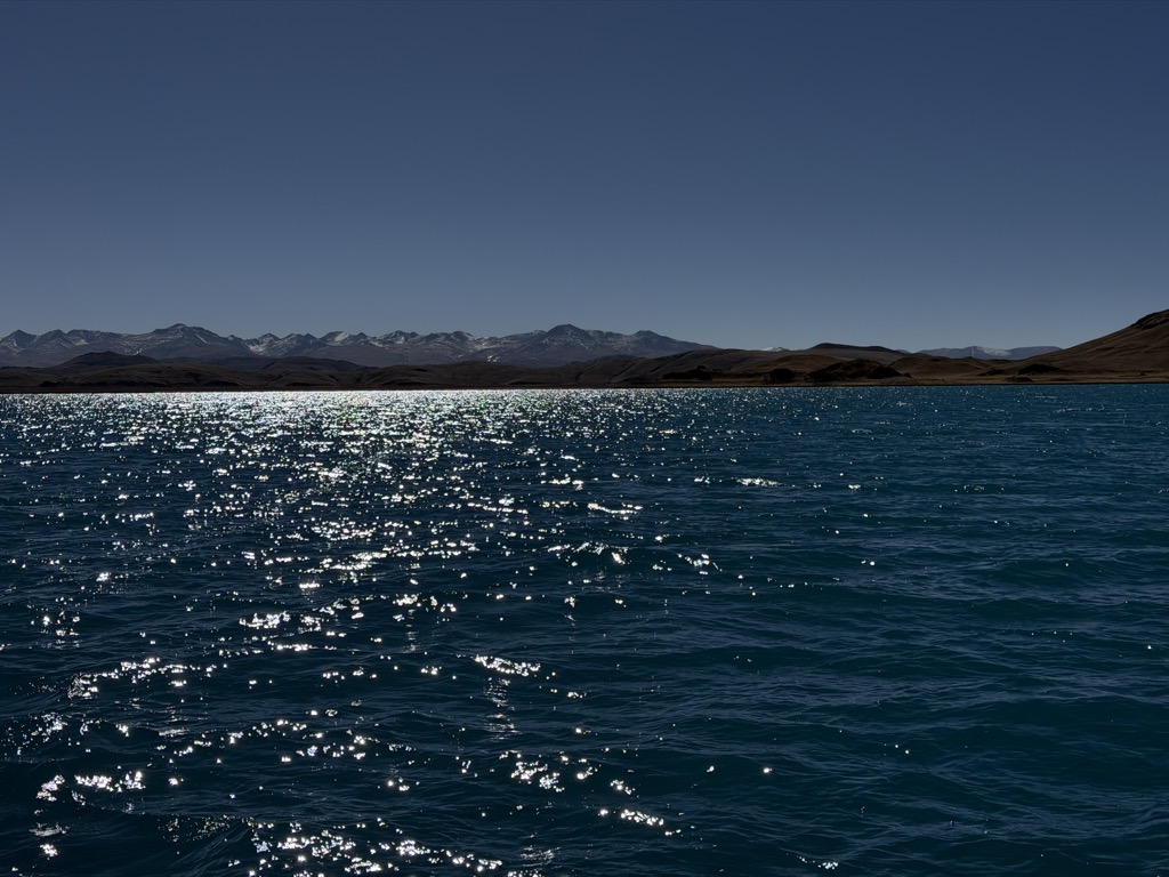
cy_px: 438
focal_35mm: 48
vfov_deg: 30.3
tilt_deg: -0.4
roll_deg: +1.0
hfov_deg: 39.7
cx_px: 584
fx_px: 1621
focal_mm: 6.76
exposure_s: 1/43478
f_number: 1.78
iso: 64
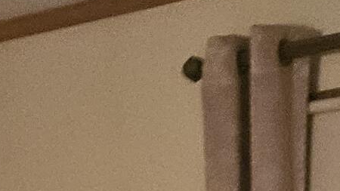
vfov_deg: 6.1
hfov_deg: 12.9
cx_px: 179
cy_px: 766
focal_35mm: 167
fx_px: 1505
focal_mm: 5.4
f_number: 1.8
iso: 800
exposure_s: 1/24
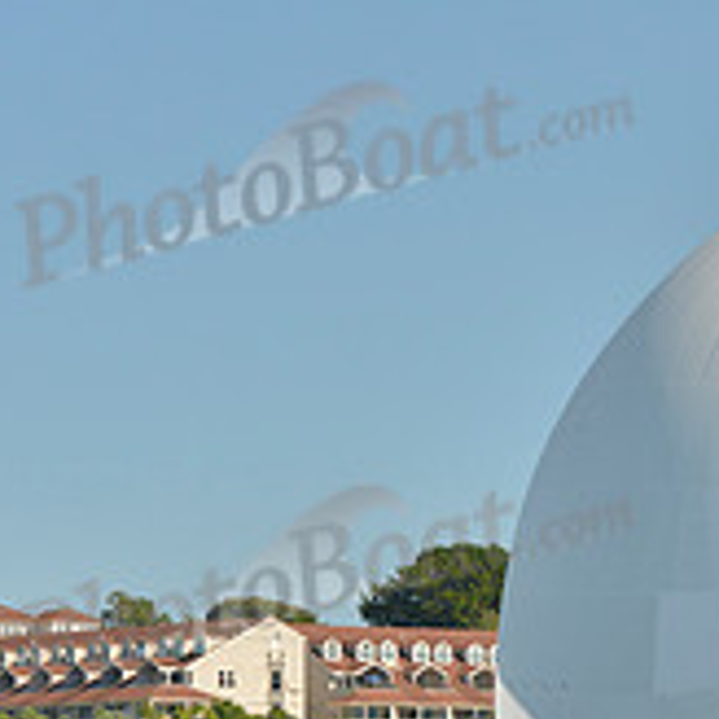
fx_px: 5499
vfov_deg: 7.4
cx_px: 864
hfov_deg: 7.4
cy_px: 743
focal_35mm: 234
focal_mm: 78
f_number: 5
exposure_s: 1/1250
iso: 400
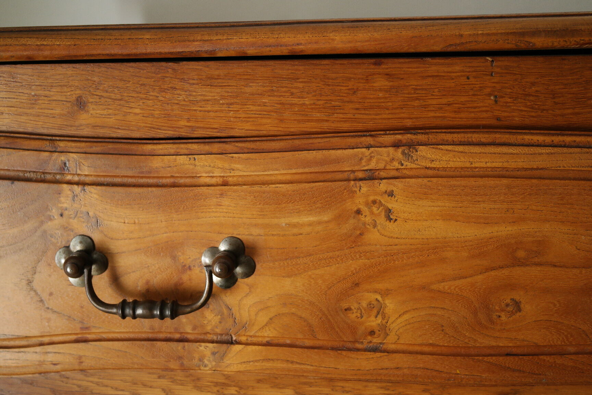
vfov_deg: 25.5
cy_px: 198
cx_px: 296
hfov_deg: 37.5
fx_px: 871
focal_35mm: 53
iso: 800
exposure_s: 1/30
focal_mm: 35
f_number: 5.6
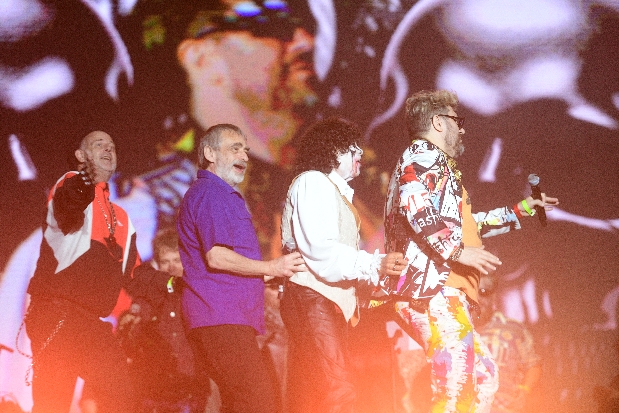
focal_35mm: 135
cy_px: 206
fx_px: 2321
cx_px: 310
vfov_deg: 10.2
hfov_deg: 15.2
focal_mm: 135
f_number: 2.8
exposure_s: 1/400
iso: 2500
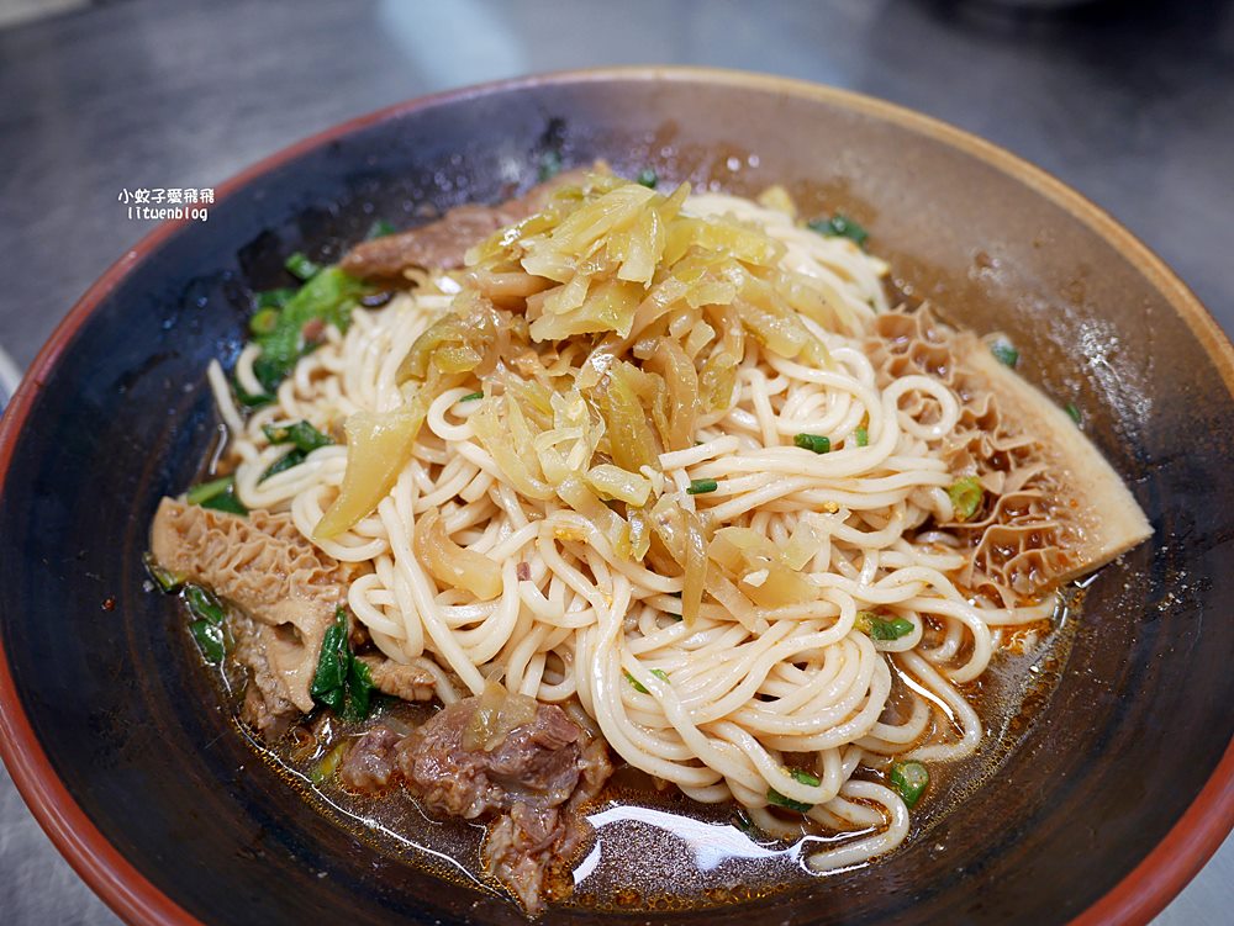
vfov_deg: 49.8
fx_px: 999
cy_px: 463
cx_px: 617
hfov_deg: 63.4
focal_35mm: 28
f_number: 2.5
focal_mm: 14
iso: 200
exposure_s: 1/100
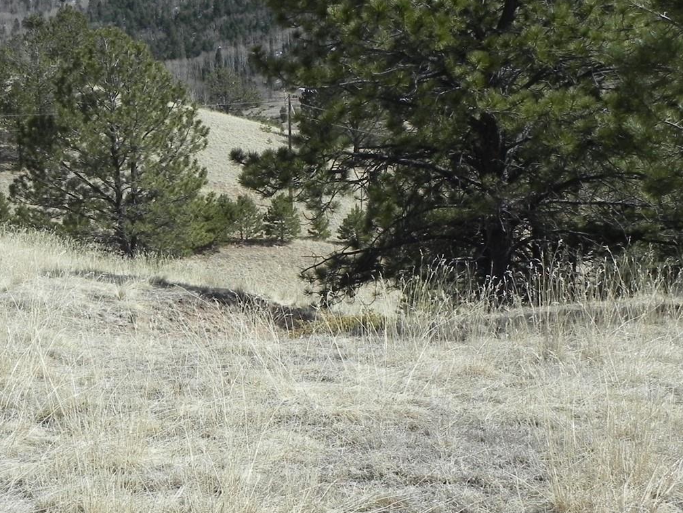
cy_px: 328
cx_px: 213
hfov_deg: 26.5
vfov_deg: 20.1
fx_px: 1440
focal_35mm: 73
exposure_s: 1/394
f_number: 7.1
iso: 160
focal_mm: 8.2
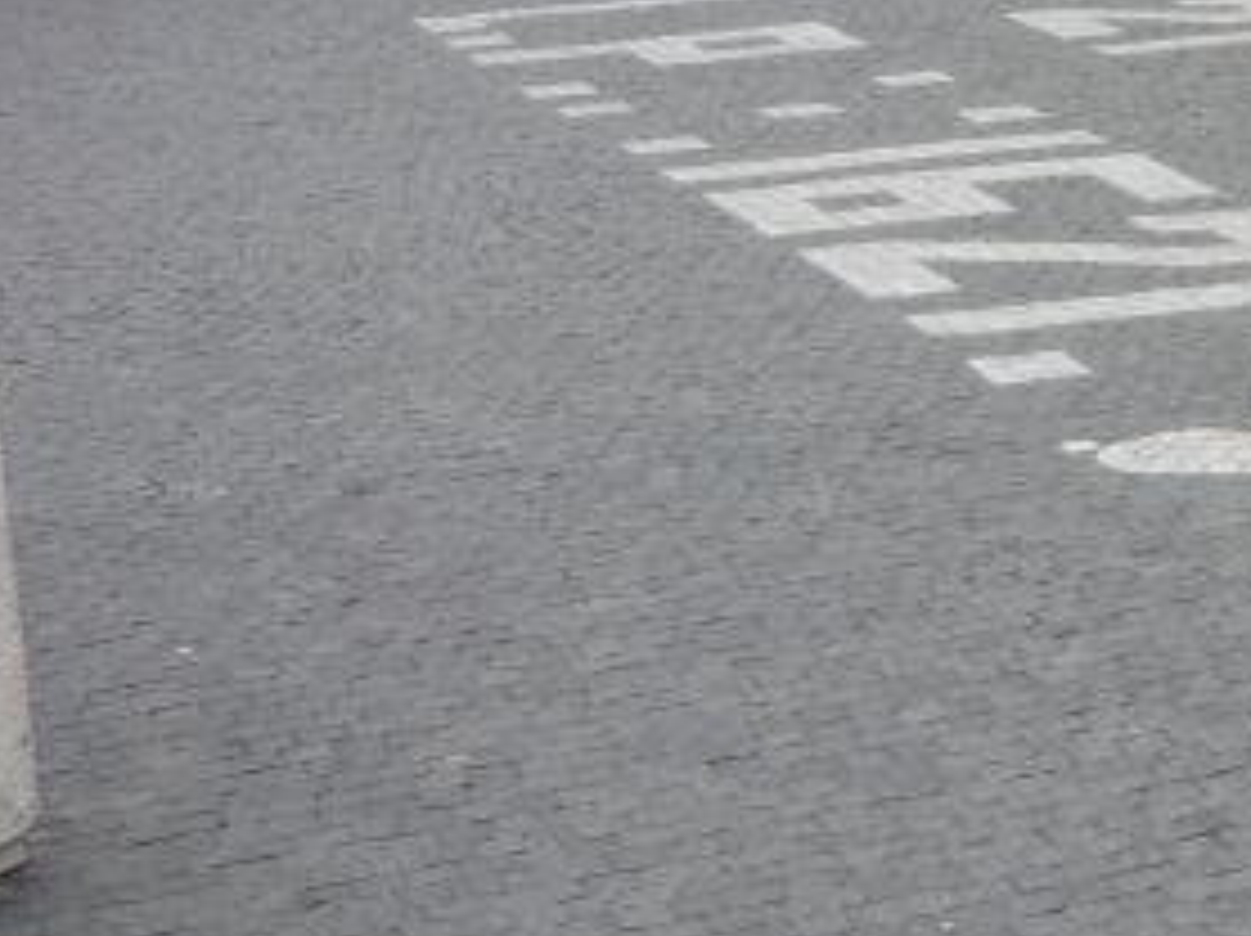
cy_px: -22
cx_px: 1782
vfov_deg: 15.2
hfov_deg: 18.7
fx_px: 3430
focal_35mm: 95
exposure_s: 1/250
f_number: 2.8
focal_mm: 5.5
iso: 100
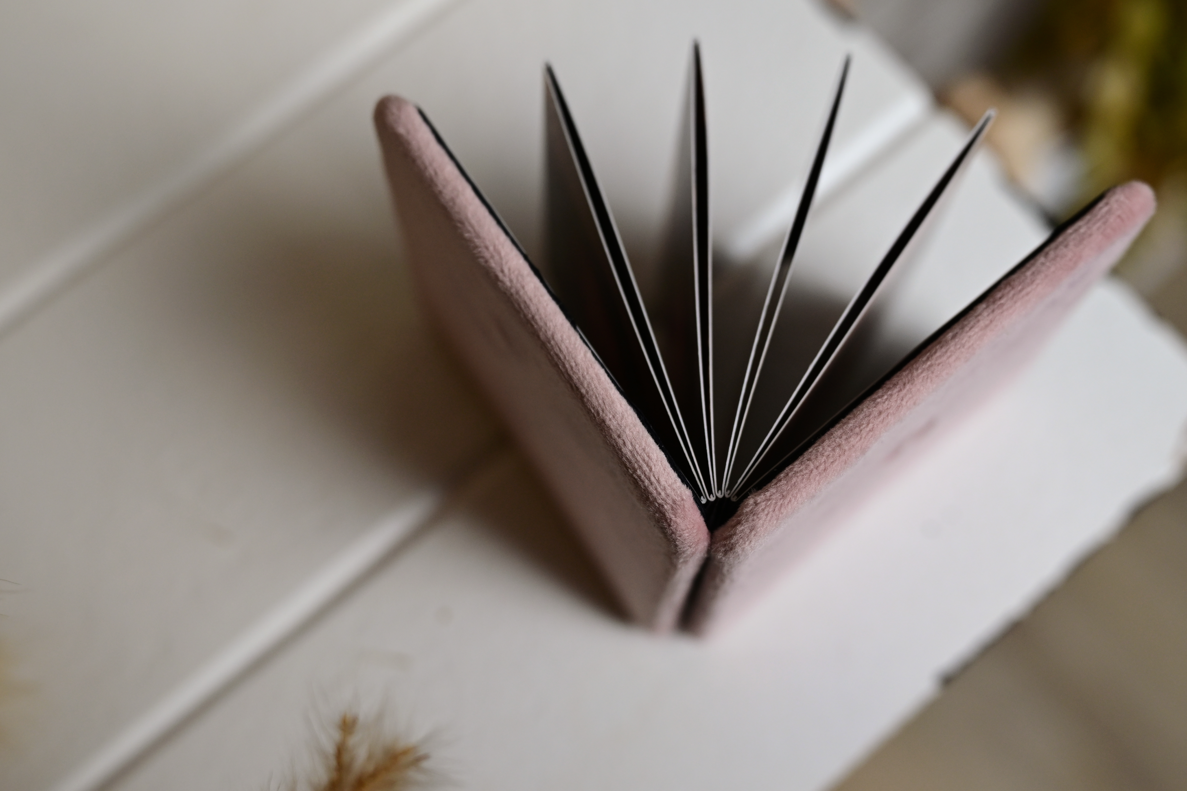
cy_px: 437
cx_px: 532
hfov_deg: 48.8
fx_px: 1307
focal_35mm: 40
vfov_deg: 33.7
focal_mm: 31.5
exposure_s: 1/400
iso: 500
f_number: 3.5
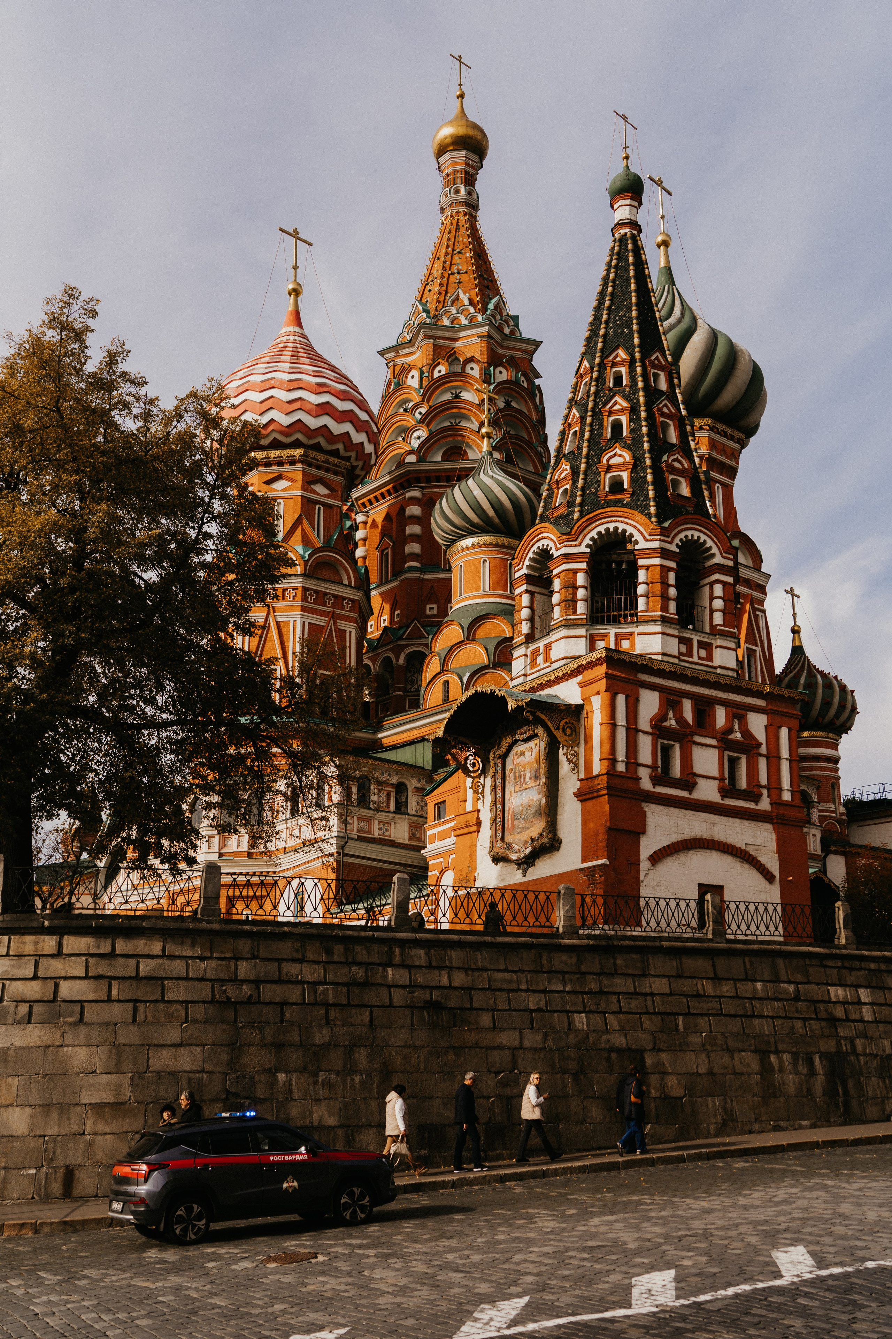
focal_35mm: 35
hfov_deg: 37.9
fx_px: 1301
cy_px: 670
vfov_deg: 54.4
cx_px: 446
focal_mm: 35
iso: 100
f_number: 4
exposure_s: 1/500
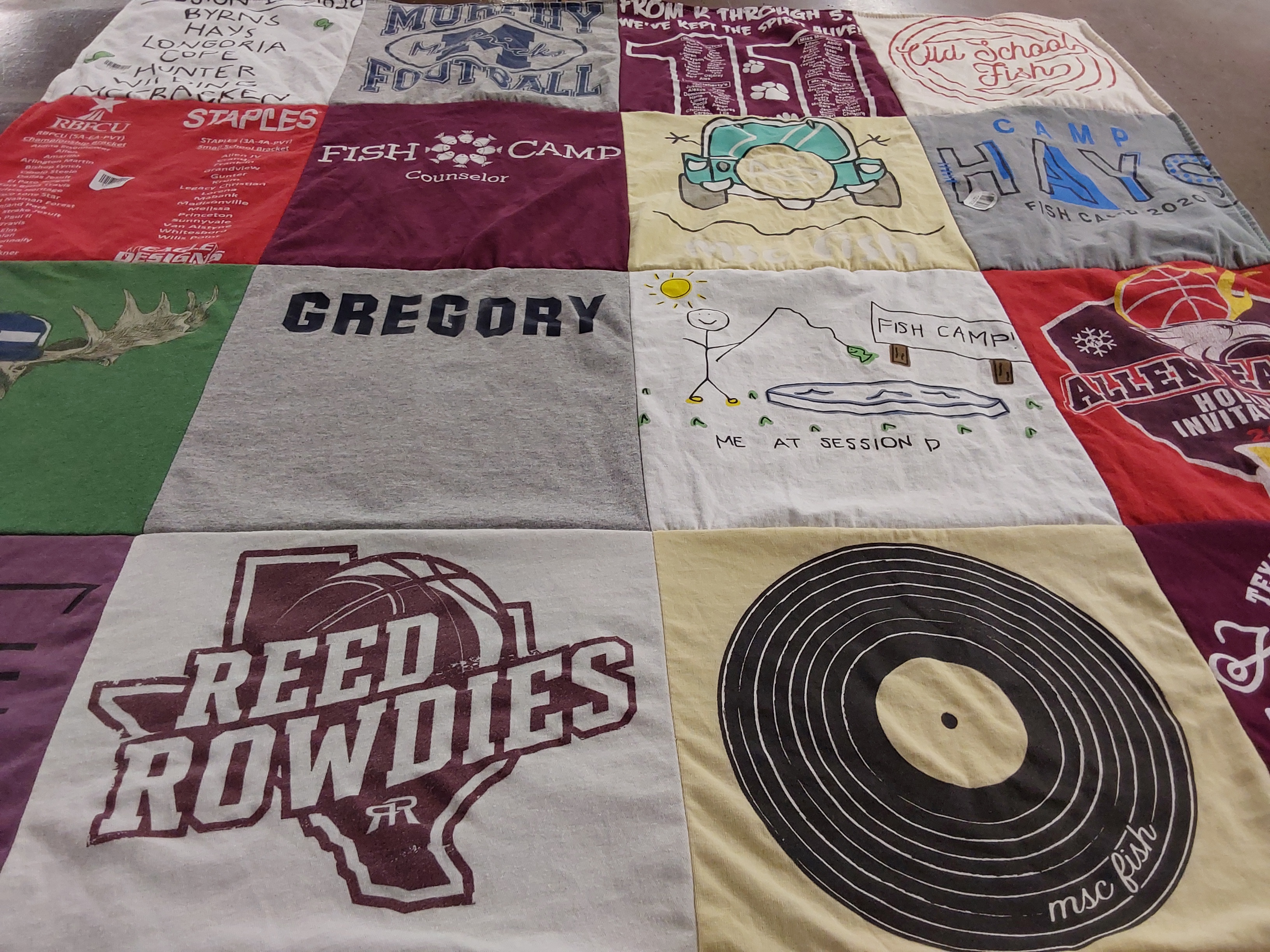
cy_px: 476
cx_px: 635
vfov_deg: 49.7
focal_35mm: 28
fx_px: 1027
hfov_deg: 63.4
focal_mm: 2.91
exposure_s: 1/60
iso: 64
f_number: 1.9
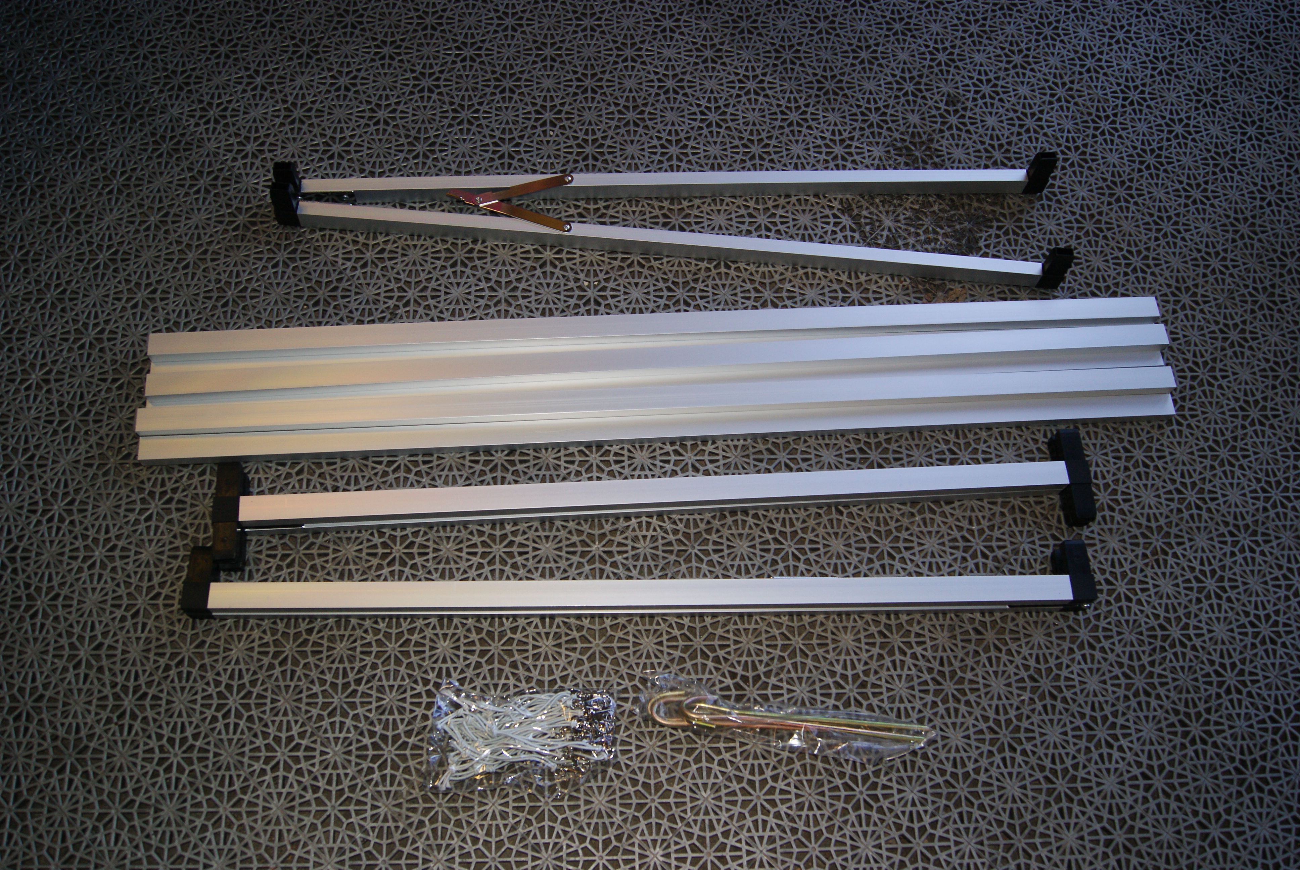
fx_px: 1085
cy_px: 435
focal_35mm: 30
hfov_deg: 61.9
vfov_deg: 43.7
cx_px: 650
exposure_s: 1/160
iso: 400
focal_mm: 20
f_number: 4
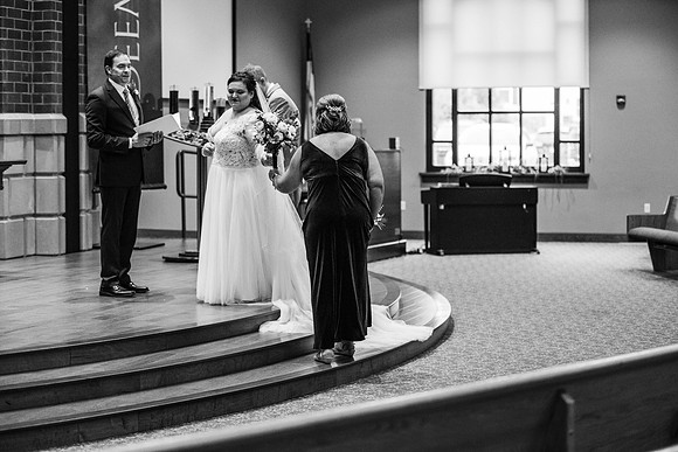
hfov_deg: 24.8
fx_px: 1545
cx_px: 339
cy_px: 226
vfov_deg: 16.7
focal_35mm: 82
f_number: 2.8
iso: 2000
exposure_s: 1/250
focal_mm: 82
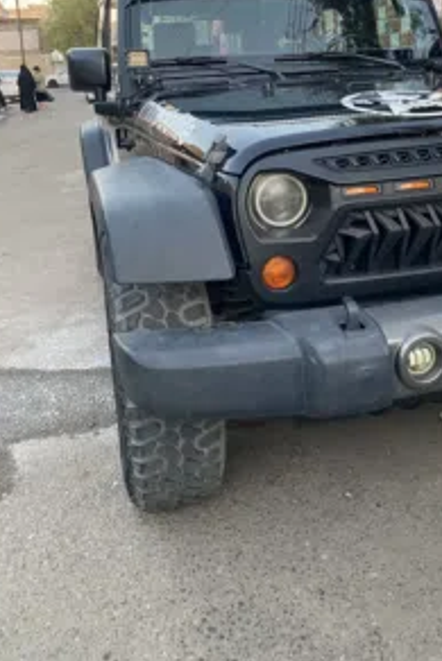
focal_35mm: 37
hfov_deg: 35.5
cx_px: 306
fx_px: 681
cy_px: 211
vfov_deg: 50.7
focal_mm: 4.25
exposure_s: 1/73
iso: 125
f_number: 1.8
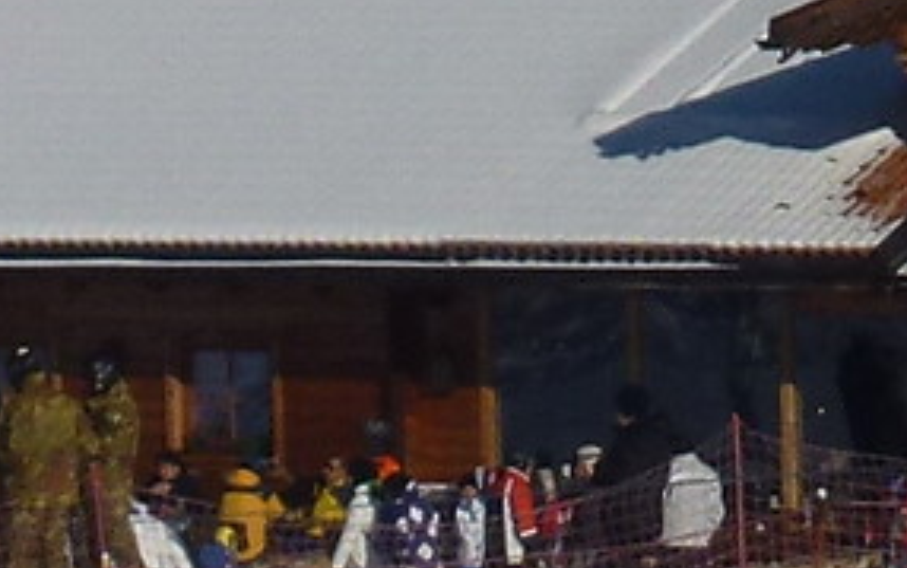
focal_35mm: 933
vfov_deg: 1.4
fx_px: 23072
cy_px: 362
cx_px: -295
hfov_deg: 2.2
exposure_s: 1/2000
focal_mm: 23.4
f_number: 5.2
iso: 100
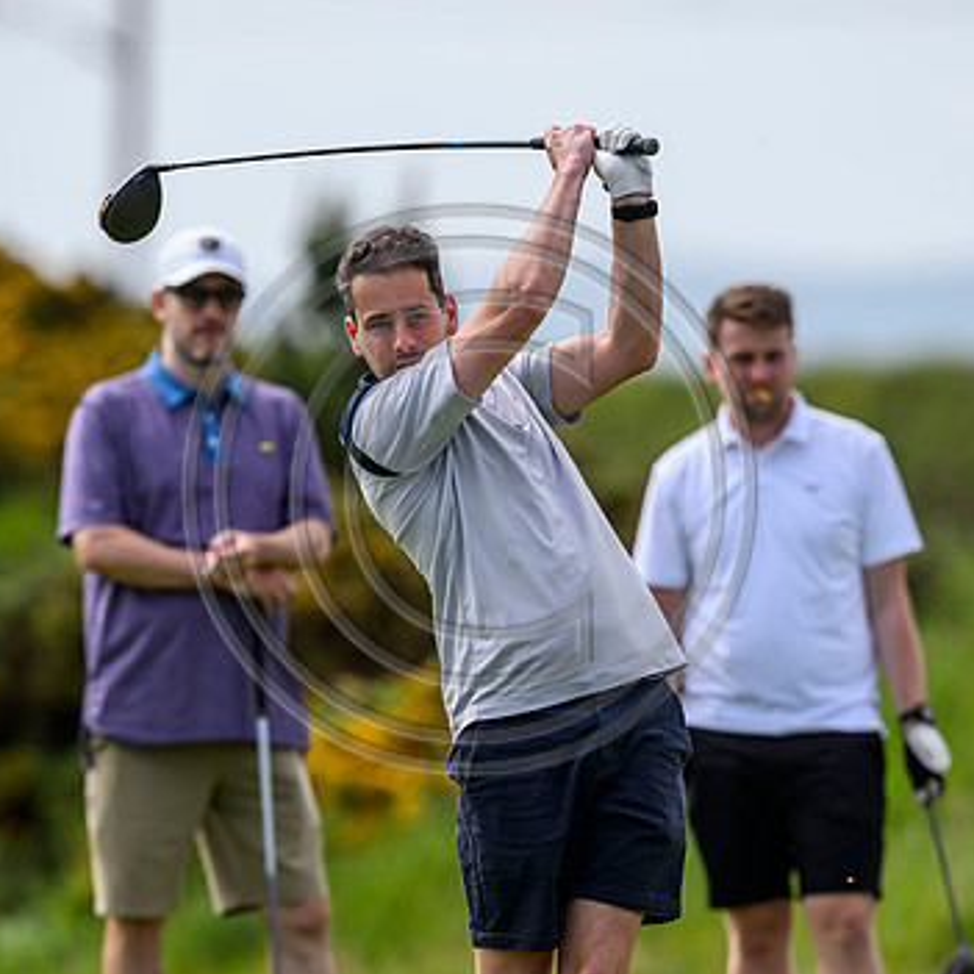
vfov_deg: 2.8
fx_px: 19864
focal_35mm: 624
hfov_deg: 2.8
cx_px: 452
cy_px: 475
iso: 500
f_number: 4
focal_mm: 400
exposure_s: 1/2500
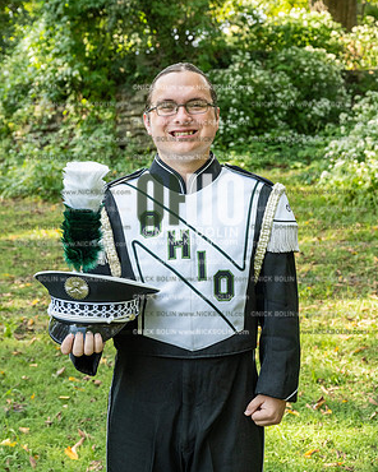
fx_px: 783
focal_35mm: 56
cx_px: 190
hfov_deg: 27.1
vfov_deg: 33.5
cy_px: 209
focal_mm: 49
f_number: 5.6
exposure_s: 1/800
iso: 1250
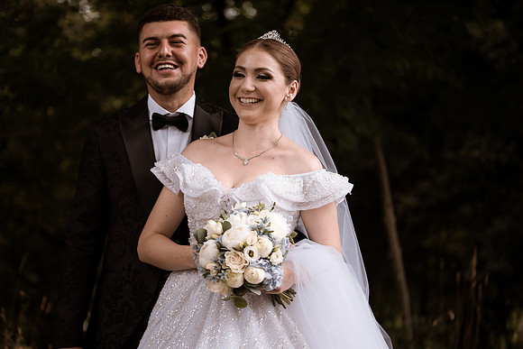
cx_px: 262
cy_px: 174
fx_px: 1308
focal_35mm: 90
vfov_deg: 15.2
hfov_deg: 22.6
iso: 125
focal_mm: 90
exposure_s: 1/640
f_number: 3.2
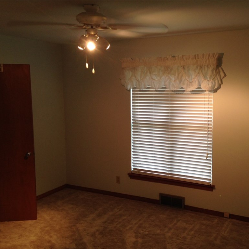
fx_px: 317
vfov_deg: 42.8
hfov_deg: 42.4
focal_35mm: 39
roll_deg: +0.5
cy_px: 124
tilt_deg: -8.2
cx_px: 161
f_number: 2.4
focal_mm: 4.12
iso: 50
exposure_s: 1/20
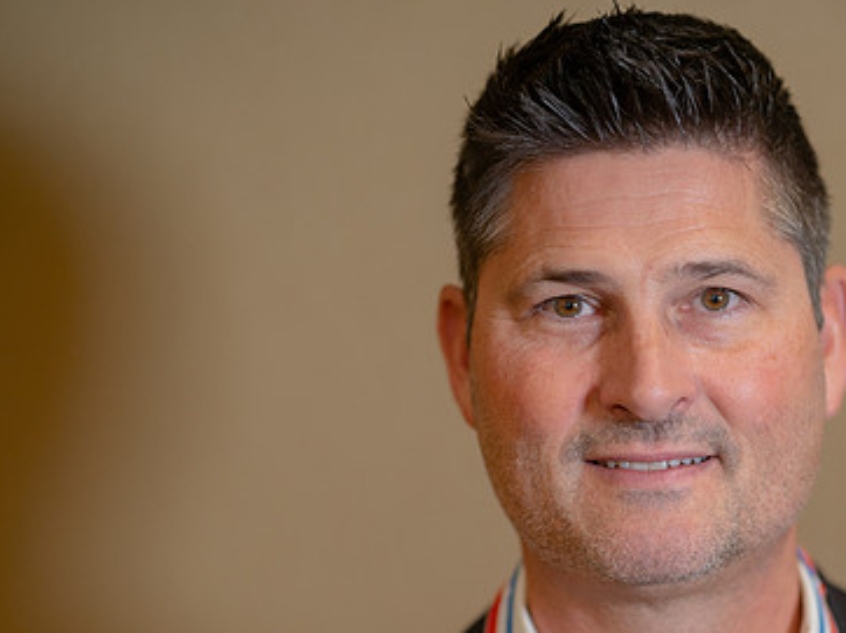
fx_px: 3297
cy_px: 449
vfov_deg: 11.0
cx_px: 641
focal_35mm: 135
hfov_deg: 14.6
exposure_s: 1/200
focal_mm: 85
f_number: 1.8
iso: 500
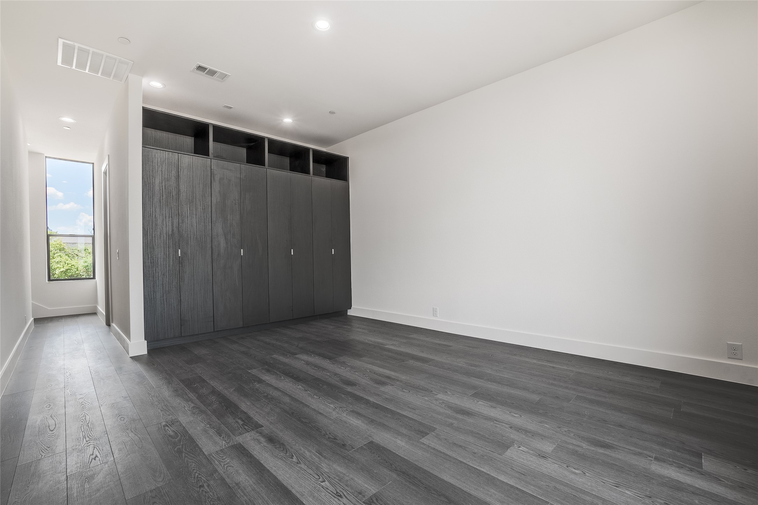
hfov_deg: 100.4
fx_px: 316
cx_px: 379
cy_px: 252
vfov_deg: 77.3
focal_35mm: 15
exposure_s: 1
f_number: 11
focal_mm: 10
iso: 200
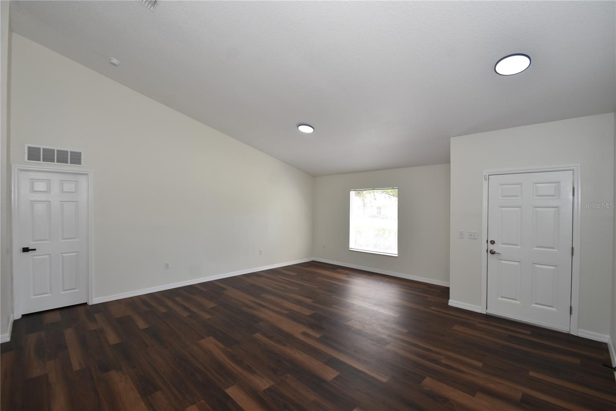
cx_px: 308
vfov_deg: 77.3
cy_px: 206
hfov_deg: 100.4
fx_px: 257
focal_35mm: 15
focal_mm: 10
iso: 200
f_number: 4.5
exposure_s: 1/80
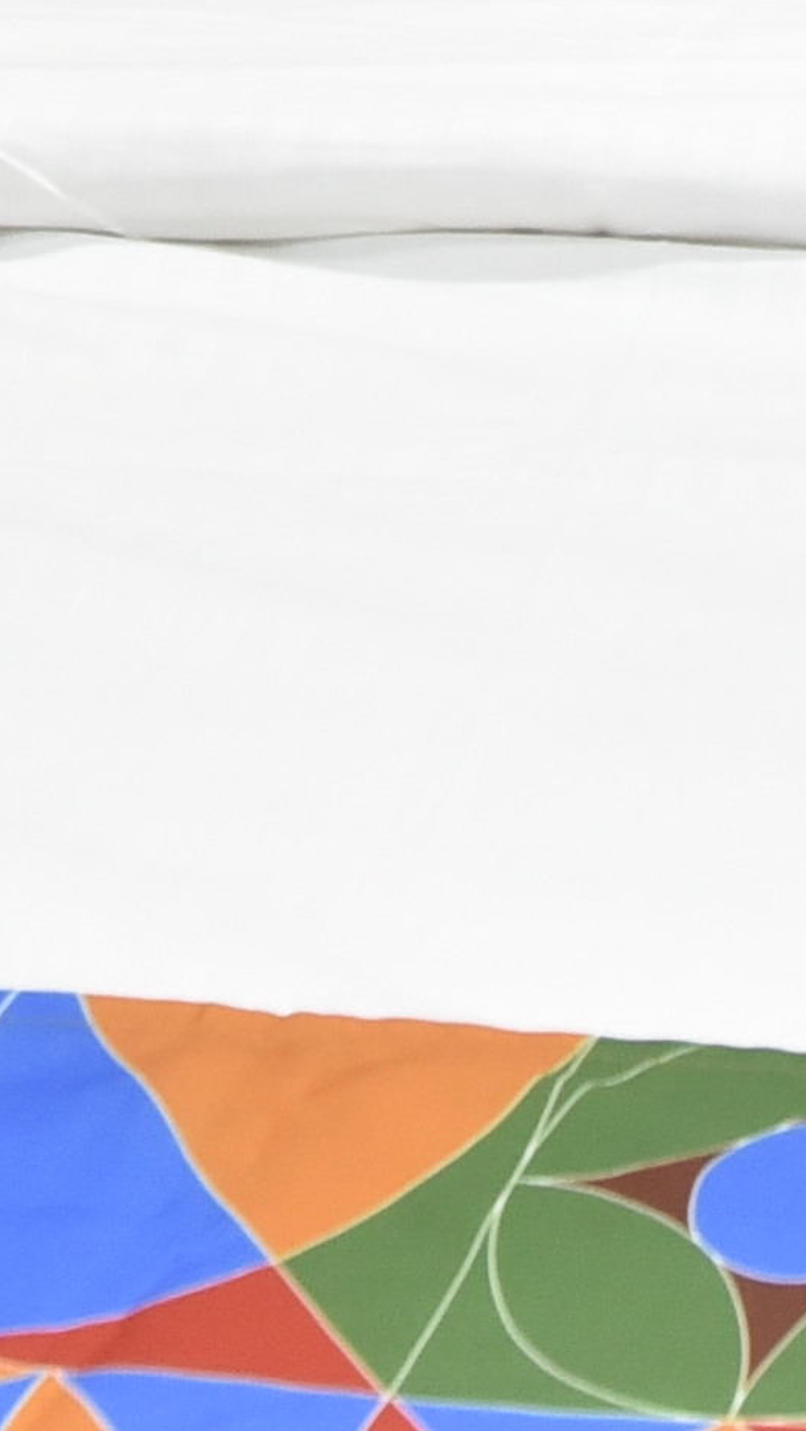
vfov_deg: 16.8
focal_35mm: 102
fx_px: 3872
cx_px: 1552
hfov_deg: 10.9
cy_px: -1253
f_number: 7.1
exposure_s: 1/10
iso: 1250
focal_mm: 15
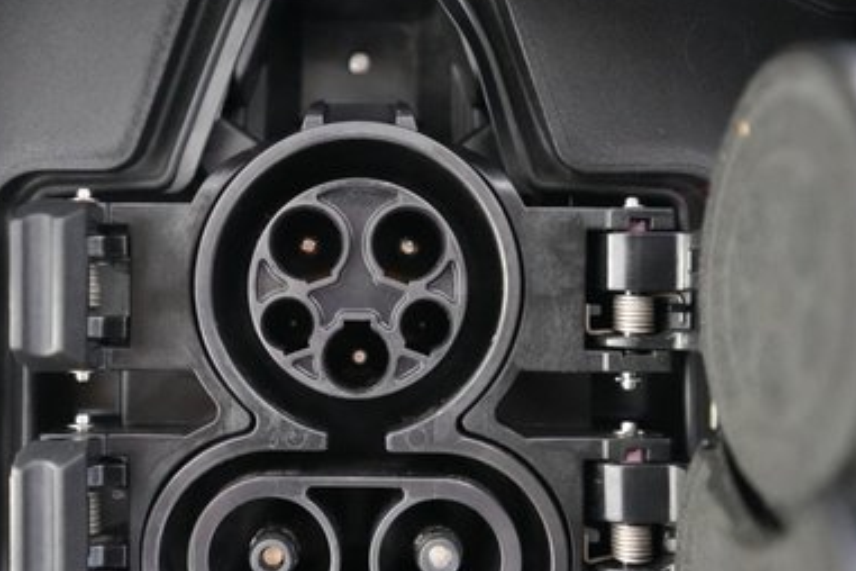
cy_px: 337
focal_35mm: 47
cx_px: 364
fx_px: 1117
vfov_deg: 28.6
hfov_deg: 41.8
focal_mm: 28
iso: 12800
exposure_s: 1/50
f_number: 2.8
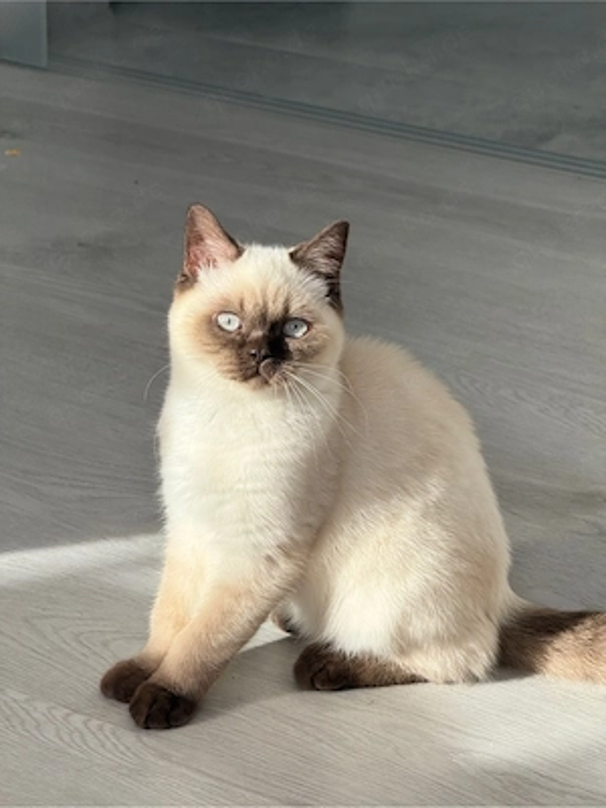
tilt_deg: -22.4
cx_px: 303
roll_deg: -1.6
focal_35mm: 120
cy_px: 404
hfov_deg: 12.3
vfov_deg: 16.4
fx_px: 2801
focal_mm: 15.66
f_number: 2.8
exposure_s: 1/105
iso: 50
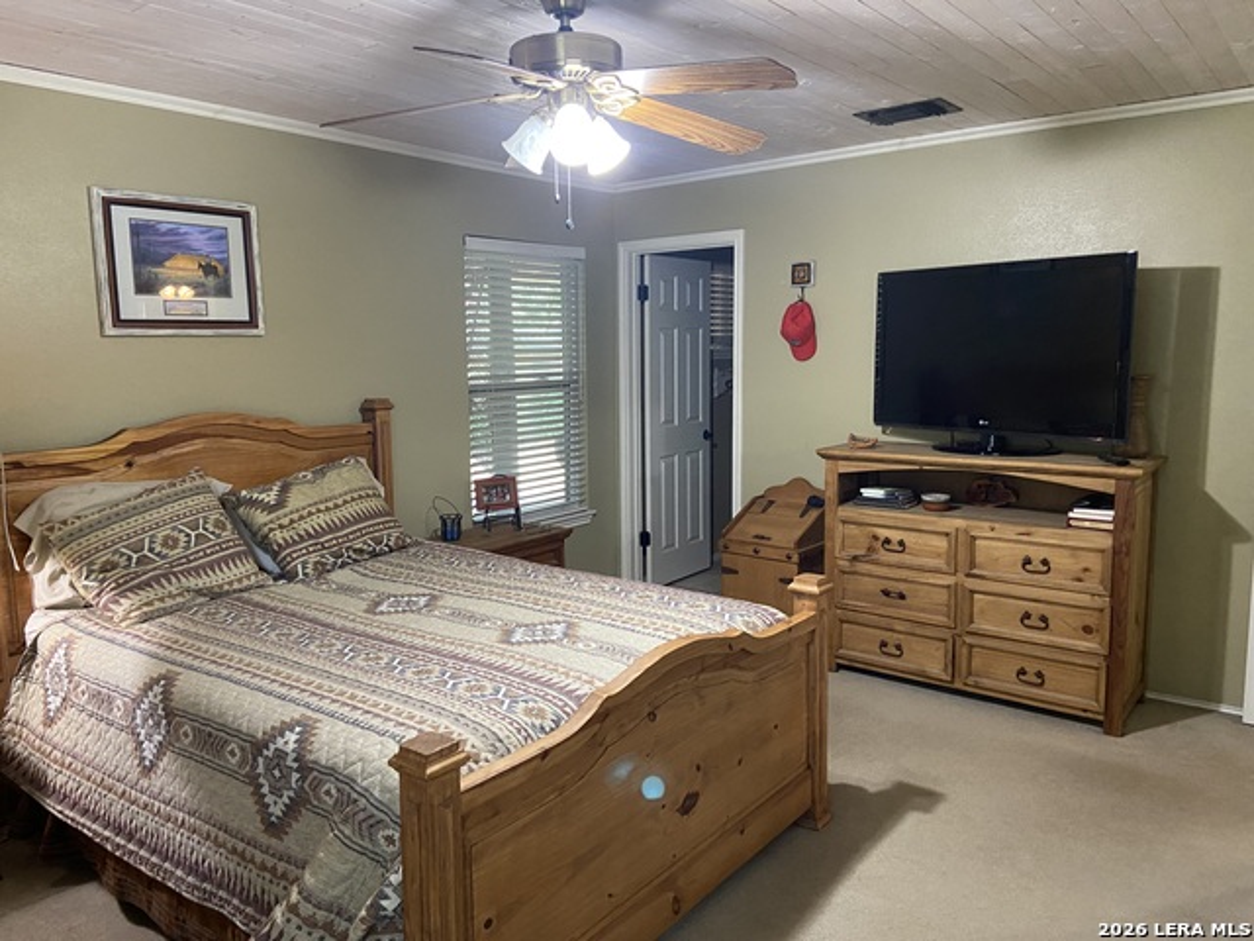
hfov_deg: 67.3
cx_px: 627
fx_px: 942
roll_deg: +1.1
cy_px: 470
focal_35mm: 26
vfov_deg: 53.1
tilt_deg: -6.3
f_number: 1.8
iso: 400
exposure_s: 1/40
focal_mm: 4.25
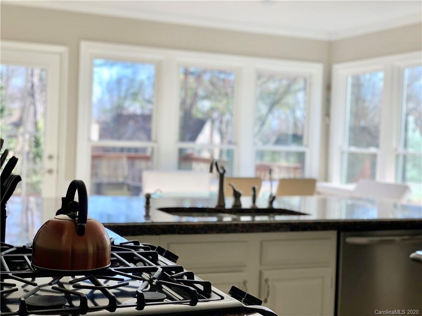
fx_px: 634
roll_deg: -2.2
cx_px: 211
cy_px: 158
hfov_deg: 36.8
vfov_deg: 28.0
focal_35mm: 52
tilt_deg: -1.5
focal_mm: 6
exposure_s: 1/122
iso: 32
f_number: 2.4
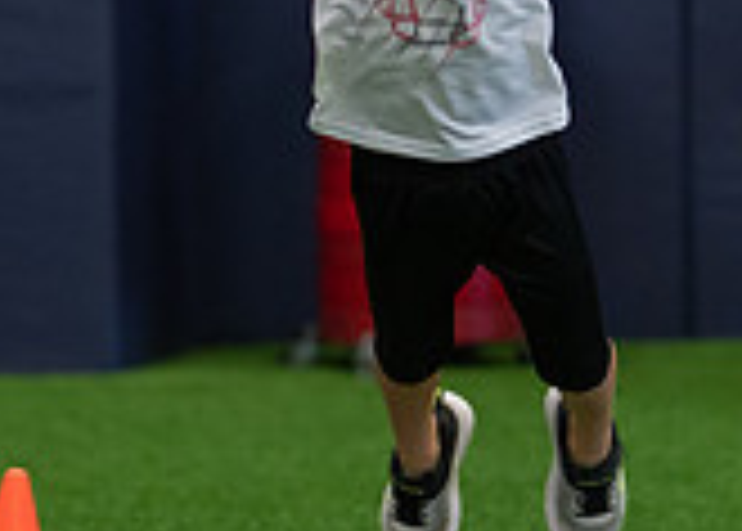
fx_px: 4006
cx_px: 391
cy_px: 189
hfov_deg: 10.6
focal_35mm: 190
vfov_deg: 7.6
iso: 1250
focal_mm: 50
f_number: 1.2
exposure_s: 1/1000
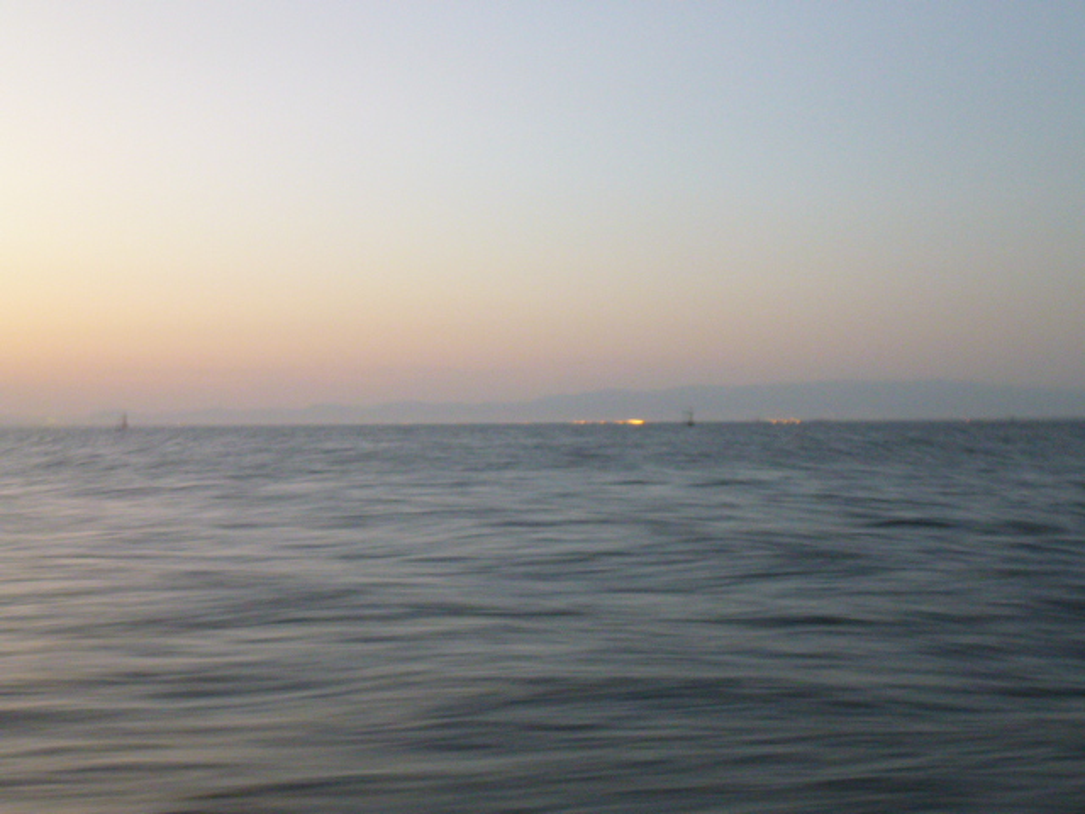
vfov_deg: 26.6
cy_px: 407
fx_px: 1724
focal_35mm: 55
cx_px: 542
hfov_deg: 34.9
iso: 400
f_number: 4.3
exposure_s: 1/6
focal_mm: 9.4
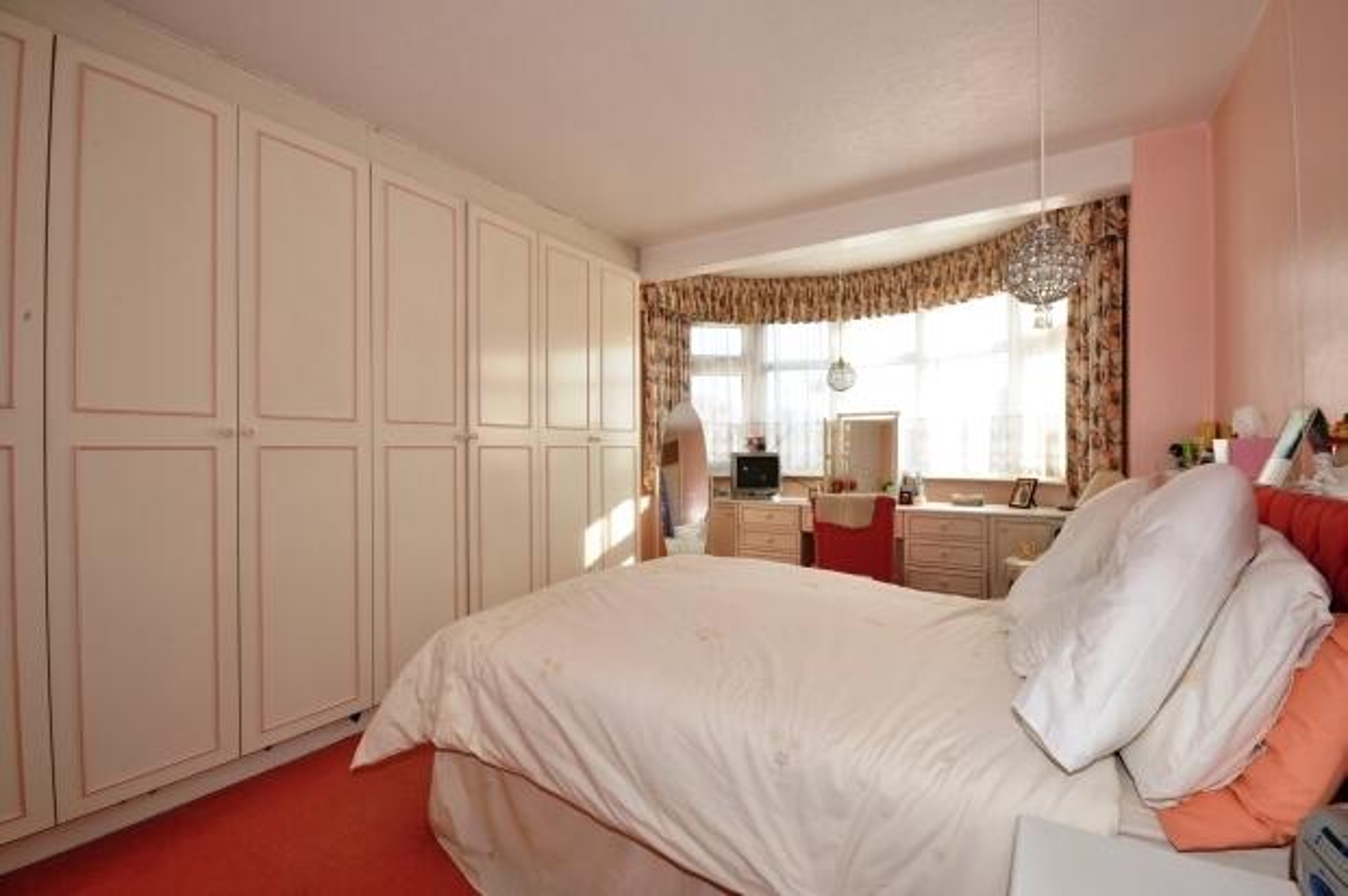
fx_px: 561
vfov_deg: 77.2
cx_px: 674
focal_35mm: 15
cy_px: 448
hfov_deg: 100.4
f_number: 20
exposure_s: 1/8
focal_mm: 10
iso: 200
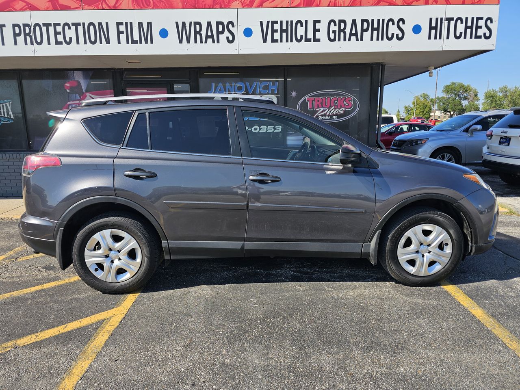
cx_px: 260
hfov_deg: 73.9
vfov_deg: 58.9
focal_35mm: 23
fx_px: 346
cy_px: 195
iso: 10
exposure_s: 1/497
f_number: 1.7
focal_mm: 6.3
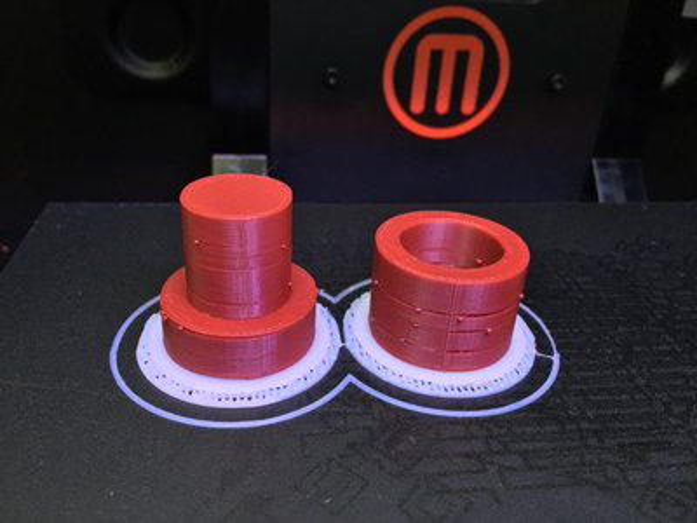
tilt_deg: -27.9
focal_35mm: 29
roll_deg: -3.1
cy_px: 262
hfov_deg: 61.7
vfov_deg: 48.2
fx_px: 584
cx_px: 348
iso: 160
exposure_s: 1/30
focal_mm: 4.15
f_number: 2.2
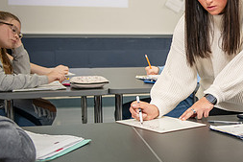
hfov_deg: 22.3
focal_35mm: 87
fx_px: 588
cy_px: 86
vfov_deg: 15.7
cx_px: 252
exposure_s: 1/200
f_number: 3.2
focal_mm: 38
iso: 1000
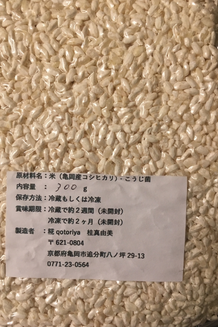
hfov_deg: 42.3
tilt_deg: -64.5
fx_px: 282
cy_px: 163
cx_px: 111
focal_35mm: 31
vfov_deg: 60.3
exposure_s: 1/30
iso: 100
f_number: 2.2
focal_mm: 4.15
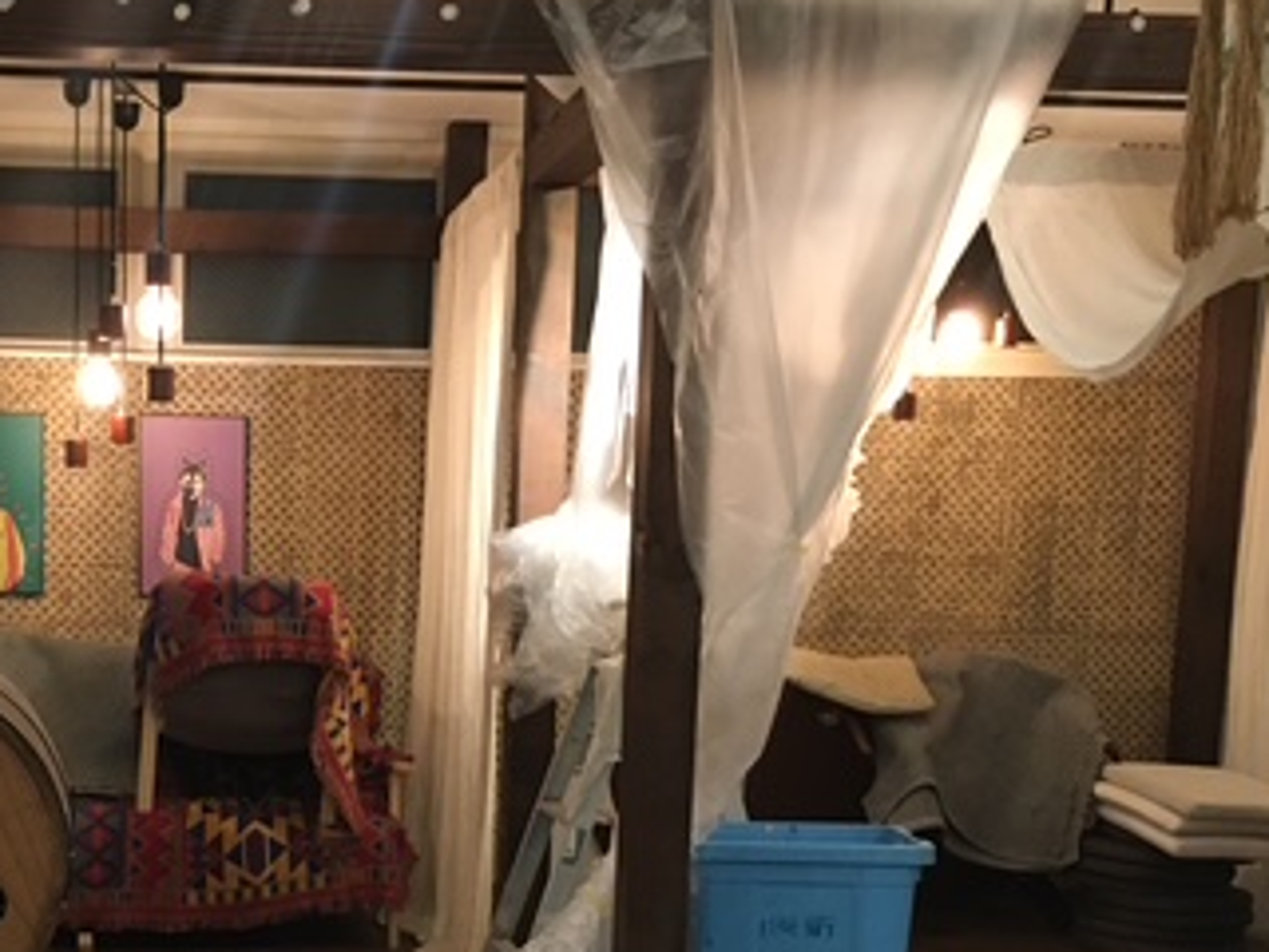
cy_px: 861
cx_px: 270
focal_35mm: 58
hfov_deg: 32.4
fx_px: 2126
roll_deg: -1.5
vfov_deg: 24.5
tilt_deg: -8.7
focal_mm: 4.15
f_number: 2.2
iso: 200
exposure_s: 1/17
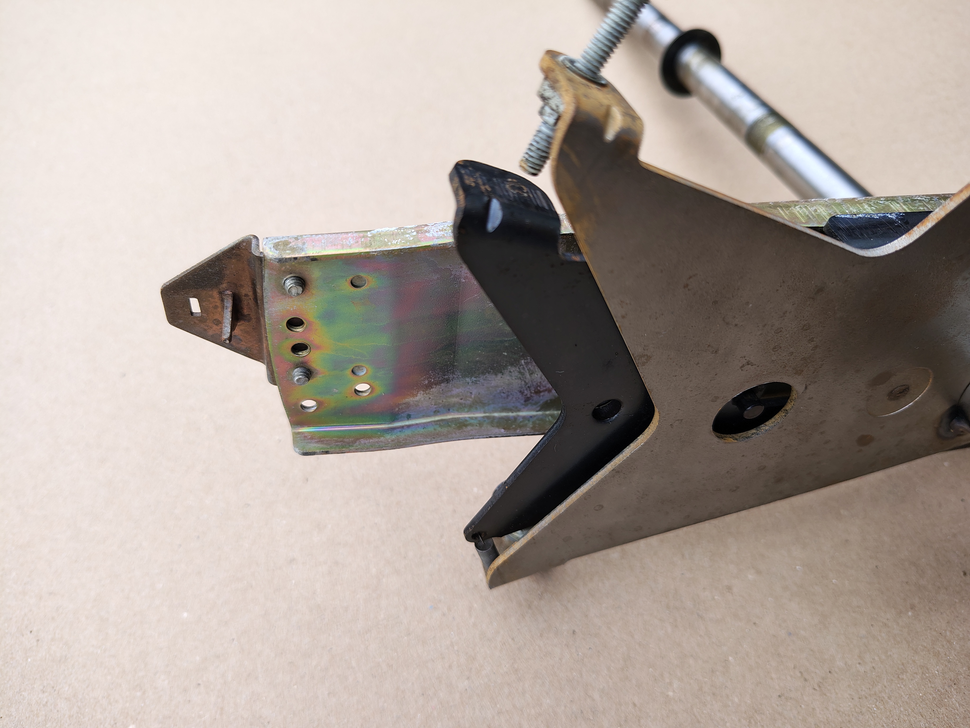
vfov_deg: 56.8
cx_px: 485
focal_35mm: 24
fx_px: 673
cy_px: 364
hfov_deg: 71.6
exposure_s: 1/498
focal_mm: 5.56
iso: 100
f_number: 1.8
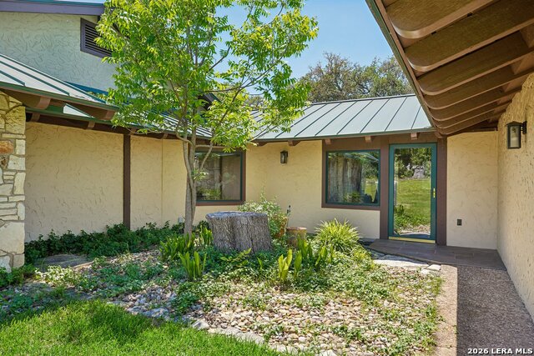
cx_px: 267
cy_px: 178
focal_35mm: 24
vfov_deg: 54.1
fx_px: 349
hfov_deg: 74.9
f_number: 8
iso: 100
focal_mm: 23.5
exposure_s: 1/100
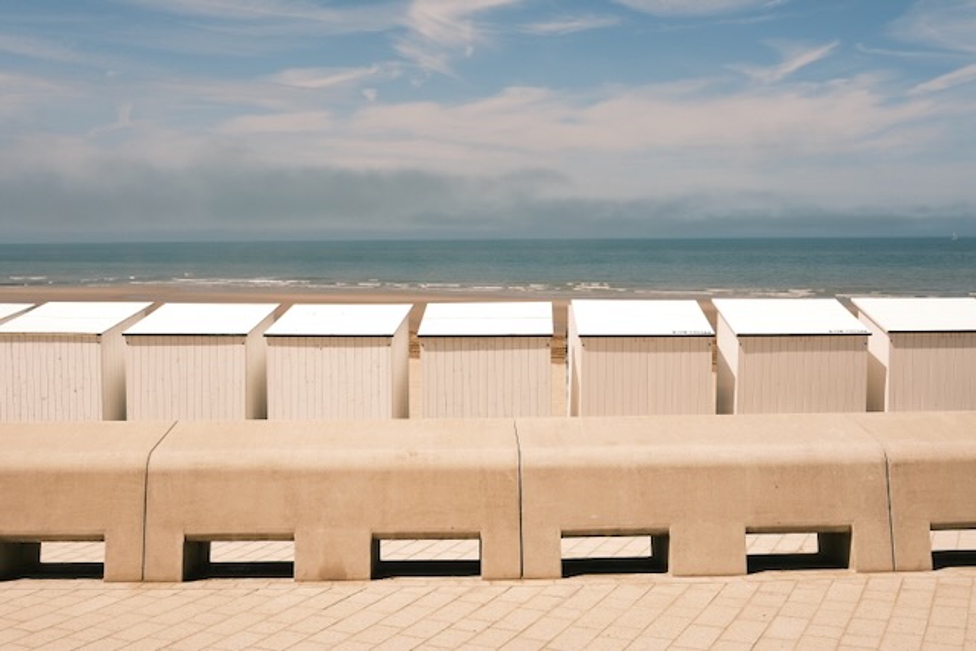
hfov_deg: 47.4
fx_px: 1112
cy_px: 326
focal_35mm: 41
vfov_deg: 32.6
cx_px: 488
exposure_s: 1/340
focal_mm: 27
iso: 80
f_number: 8
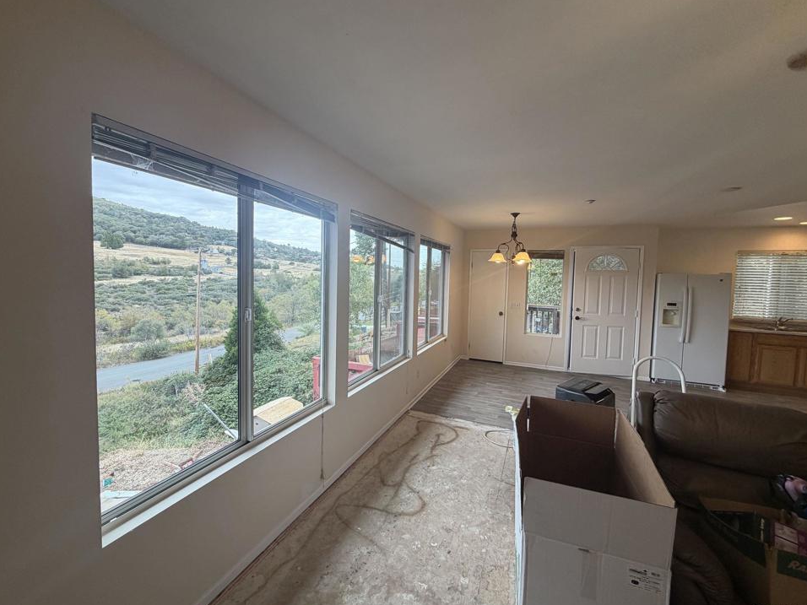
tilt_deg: -3.3
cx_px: 387
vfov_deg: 81.7
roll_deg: -1.9
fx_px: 350
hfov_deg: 98.1
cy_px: 293
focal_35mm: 15
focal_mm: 2.22
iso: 80
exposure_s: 1/120
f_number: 2.2
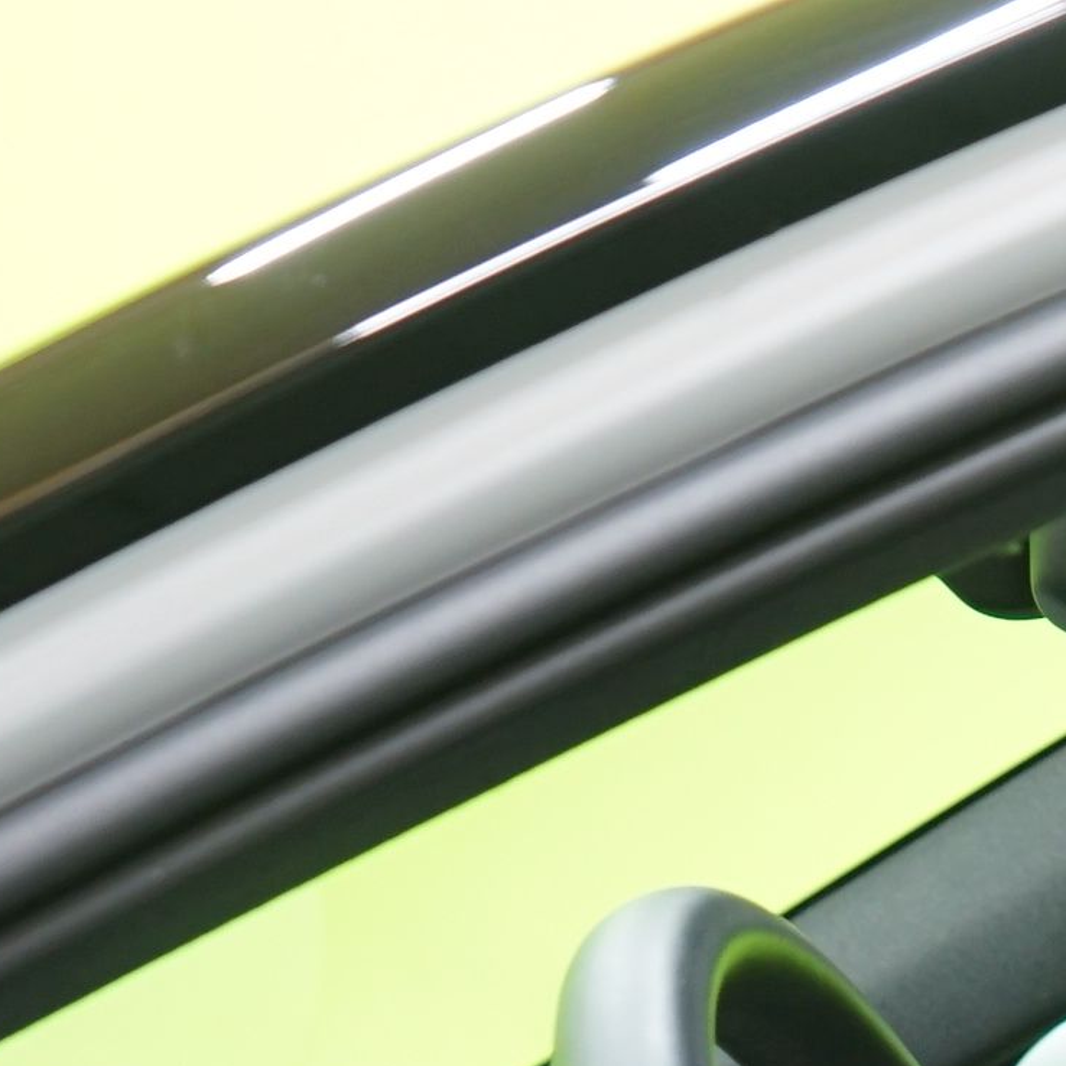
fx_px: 5052
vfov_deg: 11.4
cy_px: 1755
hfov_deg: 11.3
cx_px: 1852
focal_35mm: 145
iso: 800
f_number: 4.5
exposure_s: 1/20
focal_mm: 32
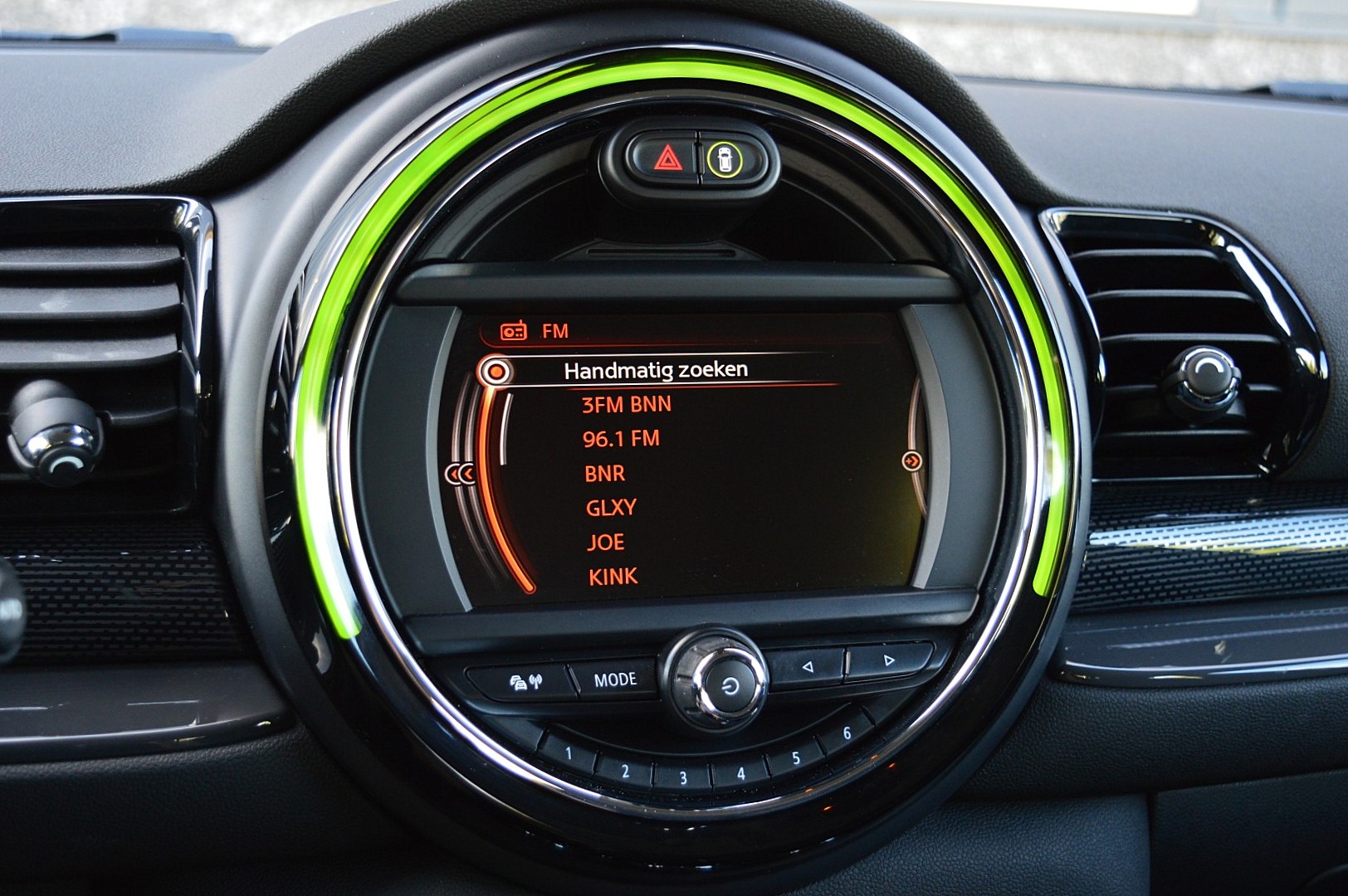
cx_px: 674
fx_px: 1684
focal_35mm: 45
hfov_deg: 43.6
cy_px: 448
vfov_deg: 29.8
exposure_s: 1/60
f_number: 4.5
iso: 800
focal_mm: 30
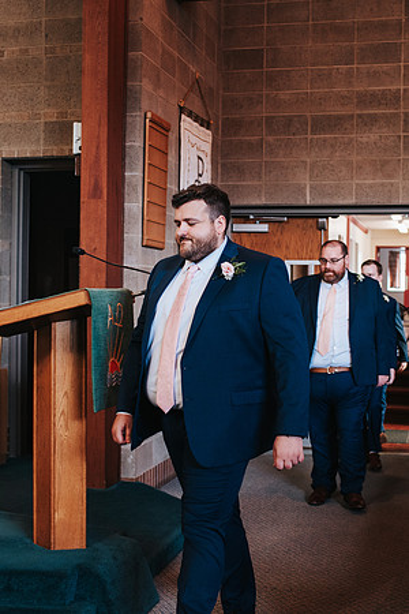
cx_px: 215
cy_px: 307
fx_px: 901
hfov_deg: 25.6
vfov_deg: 37.6
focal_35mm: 53
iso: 1000
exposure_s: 1/125
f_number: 3.2
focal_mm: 35
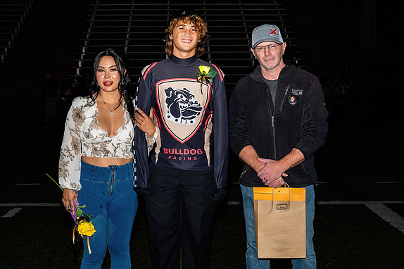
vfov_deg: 18.2
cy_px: 121
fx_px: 841
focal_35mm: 75
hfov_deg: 27.0
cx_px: 204
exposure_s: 1/200
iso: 320
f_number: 5
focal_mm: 38
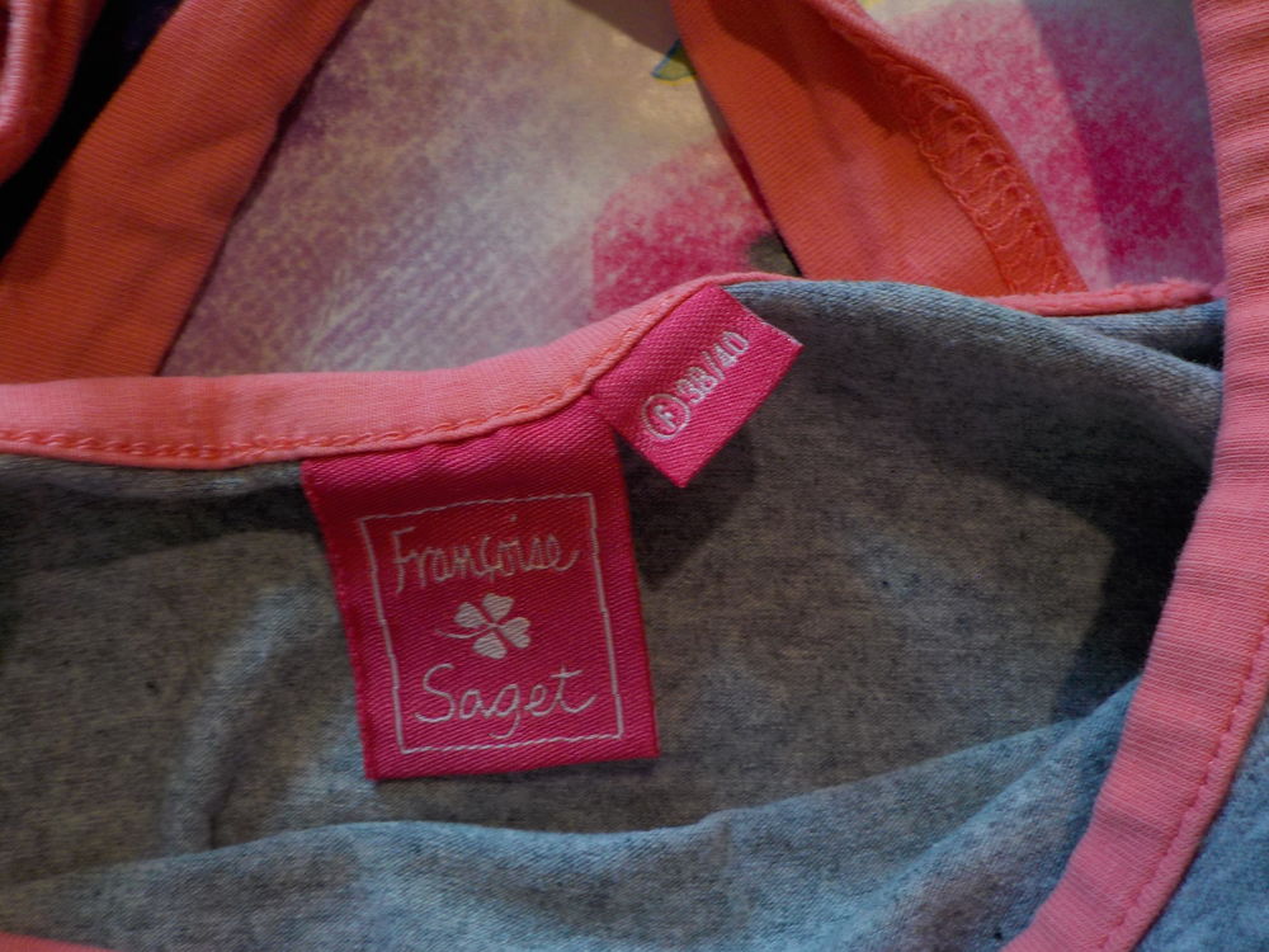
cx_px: 634
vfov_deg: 46.8
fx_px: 1100
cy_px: 476
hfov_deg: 60.0
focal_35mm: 30
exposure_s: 1/30
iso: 125
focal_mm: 4.1
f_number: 3.3
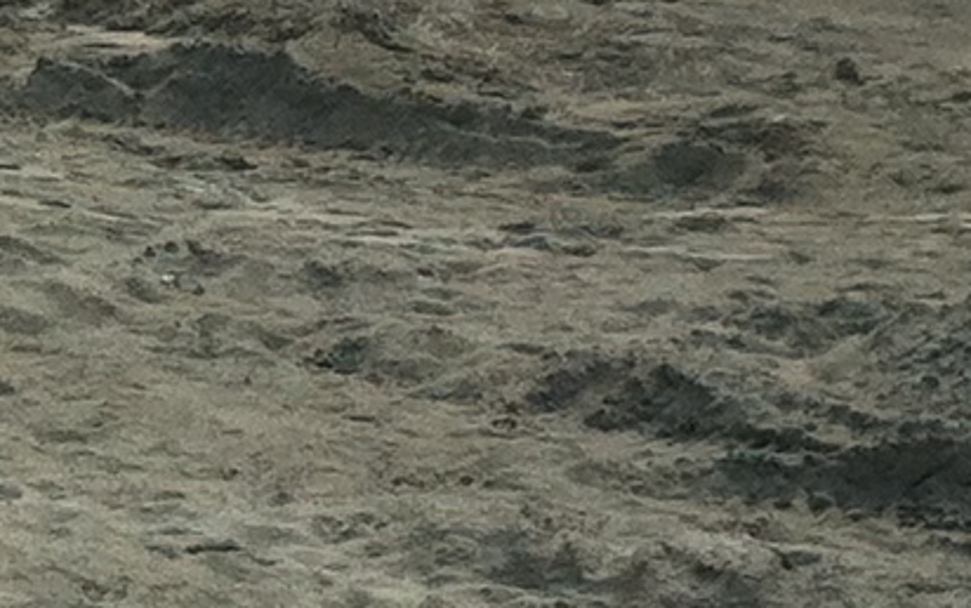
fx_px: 6169
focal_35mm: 233
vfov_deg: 5.6
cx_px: 200
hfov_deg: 9.0
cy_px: 137
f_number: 2.8
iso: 80
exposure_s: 1/1876
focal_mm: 3.85
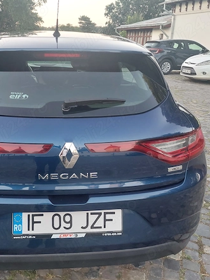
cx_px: 51
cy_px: 139
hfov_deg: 40.6
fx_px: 275
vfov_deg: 53.9
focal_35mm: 34
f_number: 1.8
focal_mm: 5.23
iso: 400
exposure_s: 1/50
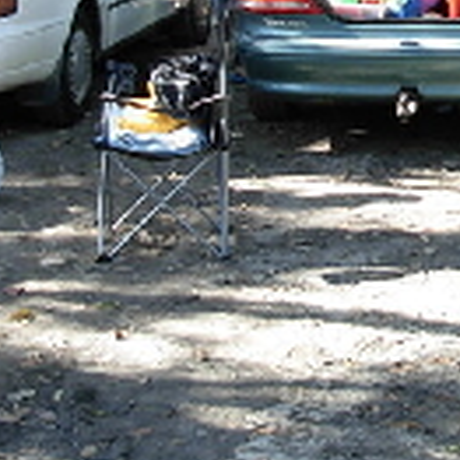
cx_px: 471
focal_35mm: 123
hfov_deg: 13.9
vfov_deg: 14.0
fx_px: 1849
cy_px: 11
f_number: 2.9
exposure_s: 1/90.5
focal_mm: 6.3
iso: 79
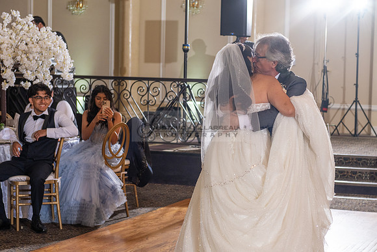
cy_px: 142
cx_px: 236
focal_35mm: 89
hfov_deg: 22.8
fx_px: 934
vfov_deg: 15.3
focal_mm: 70
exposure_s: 1/160
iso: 800
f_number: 4
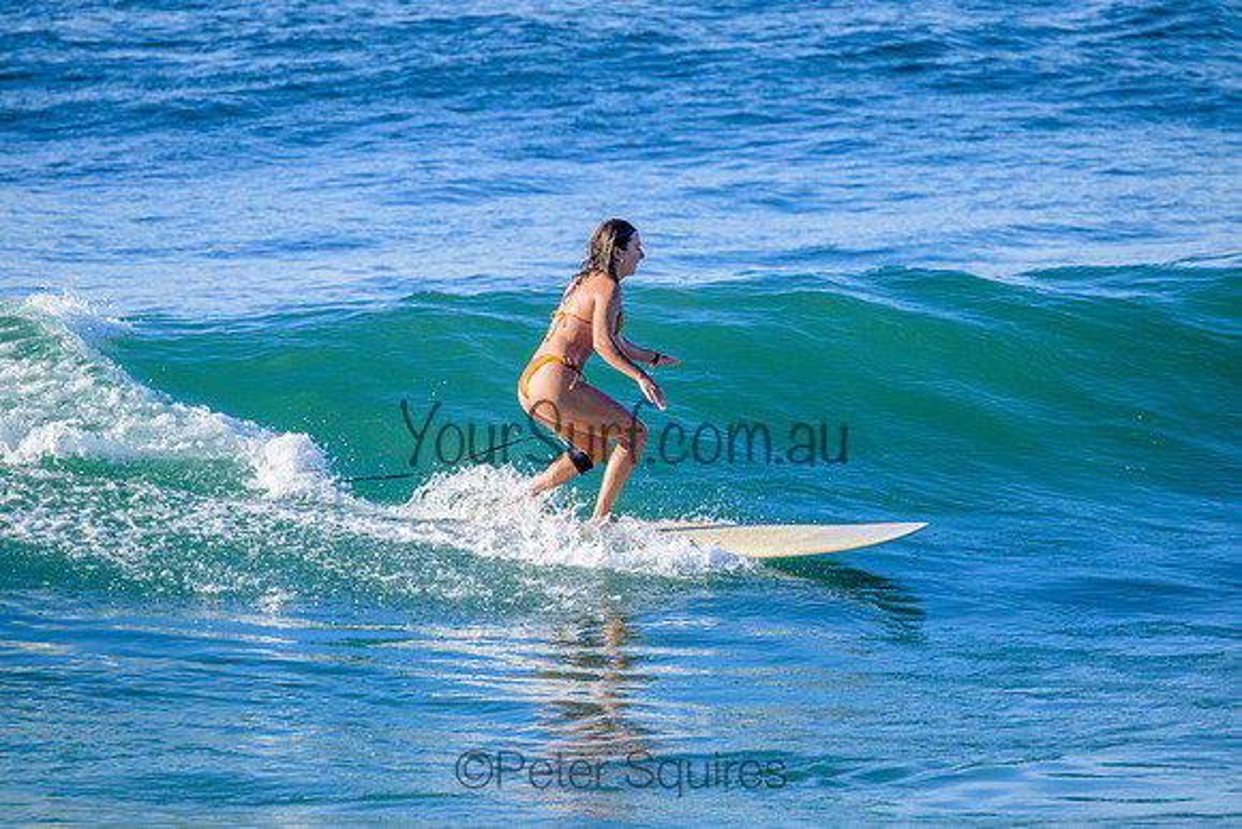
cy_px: 414
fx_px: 19324
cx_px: 621
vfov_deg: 2.5
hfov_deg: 3.7
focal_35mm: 560
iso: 1400
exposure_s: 1/2000
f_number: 11
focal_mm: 560
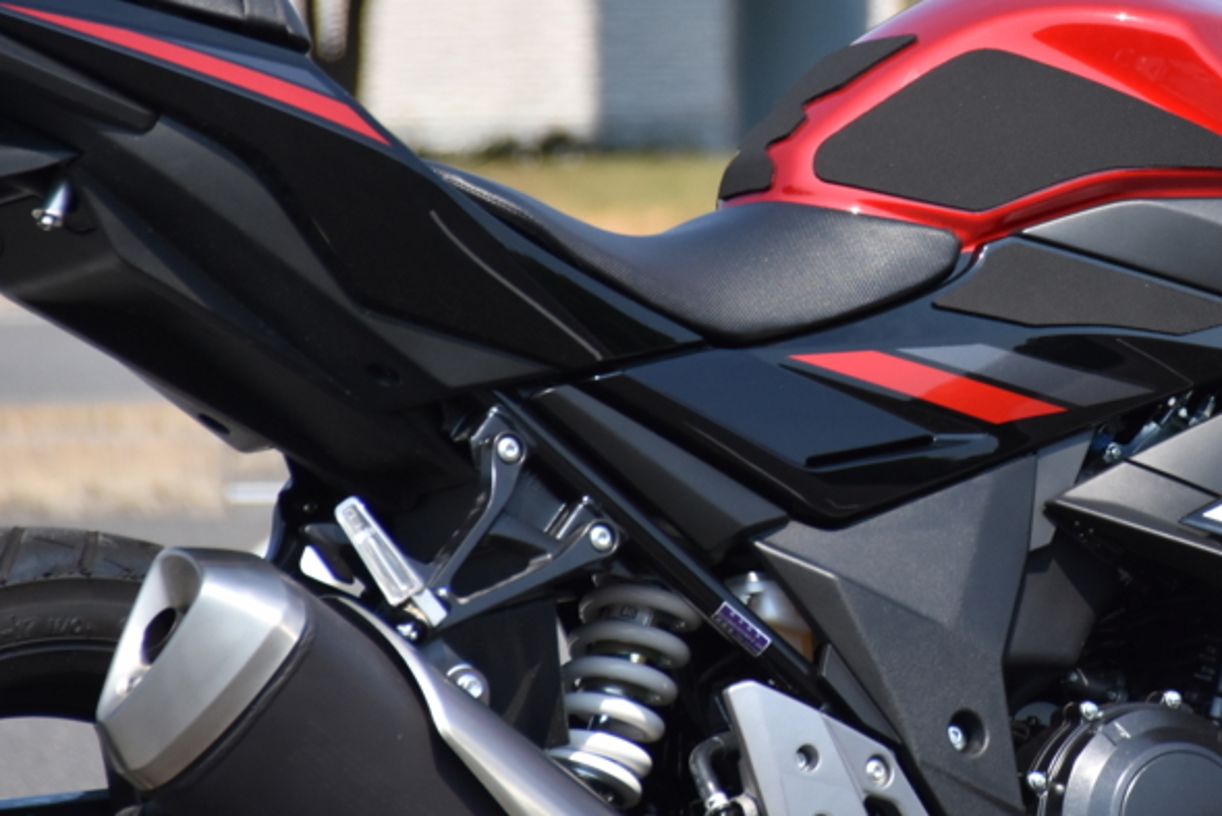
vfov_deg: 2.1
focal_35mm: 652
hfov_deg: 3.2
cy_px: 188
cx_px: 1008
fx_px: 22136
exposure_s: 1/1000
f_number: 8
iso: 560
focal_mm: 250
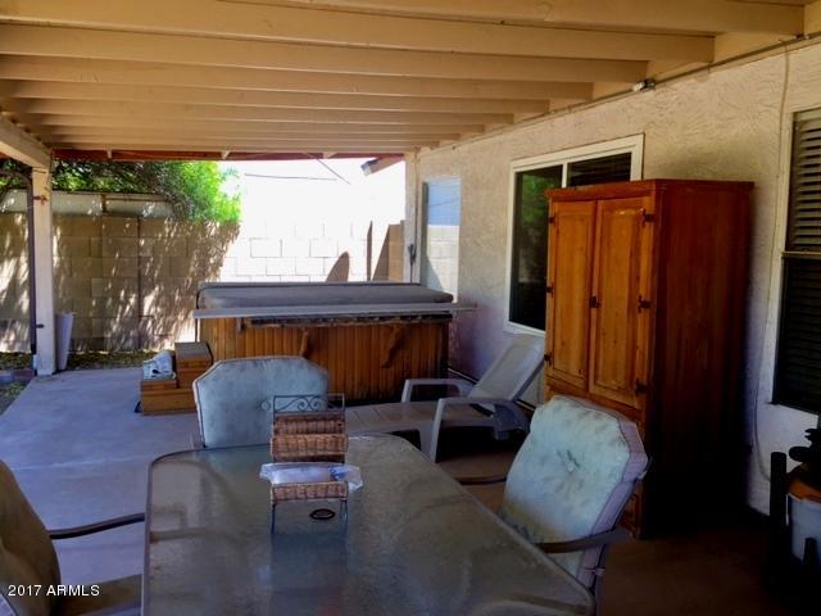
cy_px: 308
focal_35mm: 29
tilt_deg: -5.8
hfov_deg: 61.7
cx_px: 410
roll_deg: -1.1
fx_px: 688
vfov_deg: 48.2
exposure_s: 1/122
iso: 32
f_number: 2.2
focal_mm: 4.15
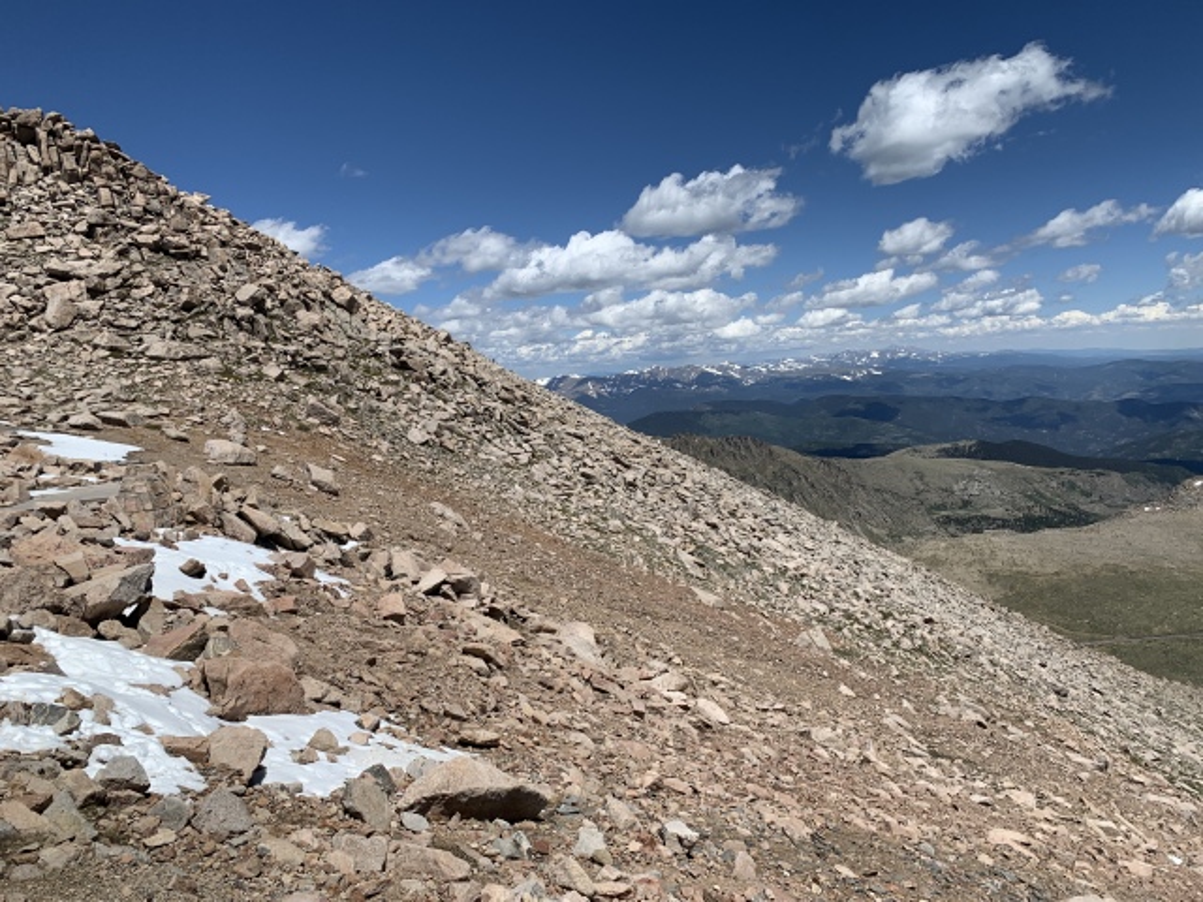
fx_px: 904
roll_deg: +4.6
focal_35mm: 26
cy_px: 451
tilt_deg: -4.6
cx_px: 602
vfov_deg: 53.1
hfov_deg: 67.3
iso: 25
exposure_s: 1/4274
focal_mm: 4.25
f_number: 1.8
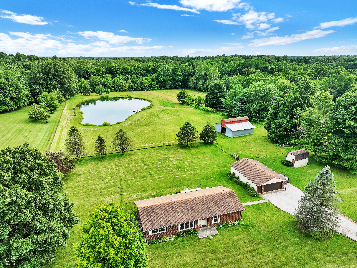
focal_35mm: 24
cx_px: 178
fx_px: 247
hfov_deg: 71.6
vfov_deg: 56.8
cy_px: 134
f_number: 2.8
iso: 130
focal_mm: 12.29
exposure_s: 1/1000
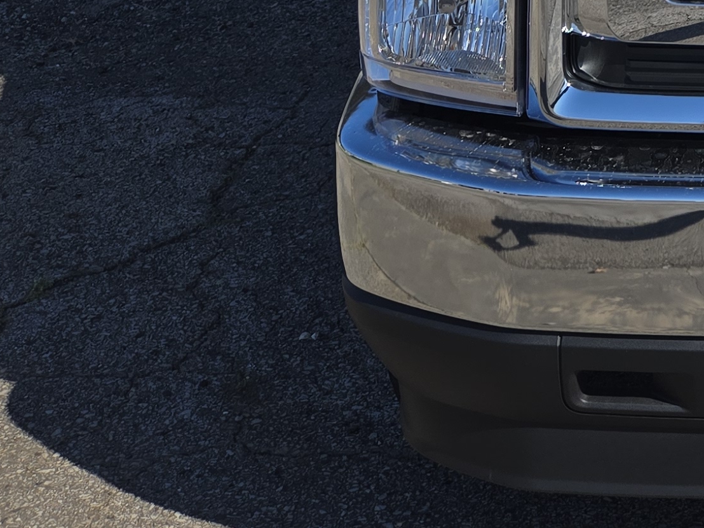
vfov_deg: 15.3
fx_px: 1688
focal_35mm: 83
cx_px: 1010
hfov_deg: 20.6
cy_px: -424
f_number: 1.8
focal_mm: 5.4
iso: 25
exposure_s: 1/2210
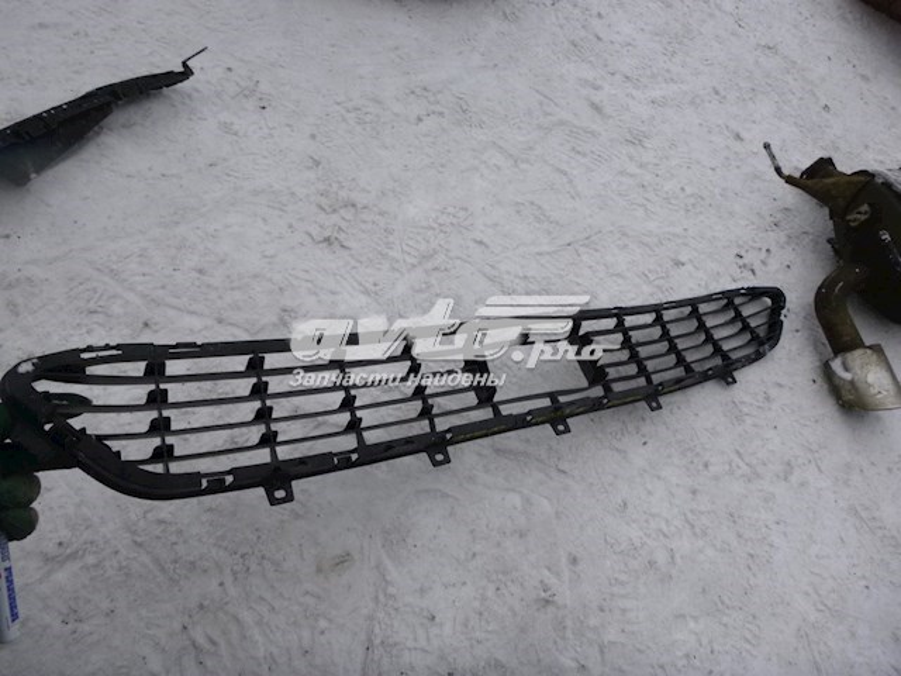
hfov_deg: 69.4
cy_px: 338
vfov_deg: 54.9
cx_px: 450
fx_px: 651
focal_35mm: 25
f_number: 3.9
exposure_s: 1/100
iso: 100
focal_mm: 4.5
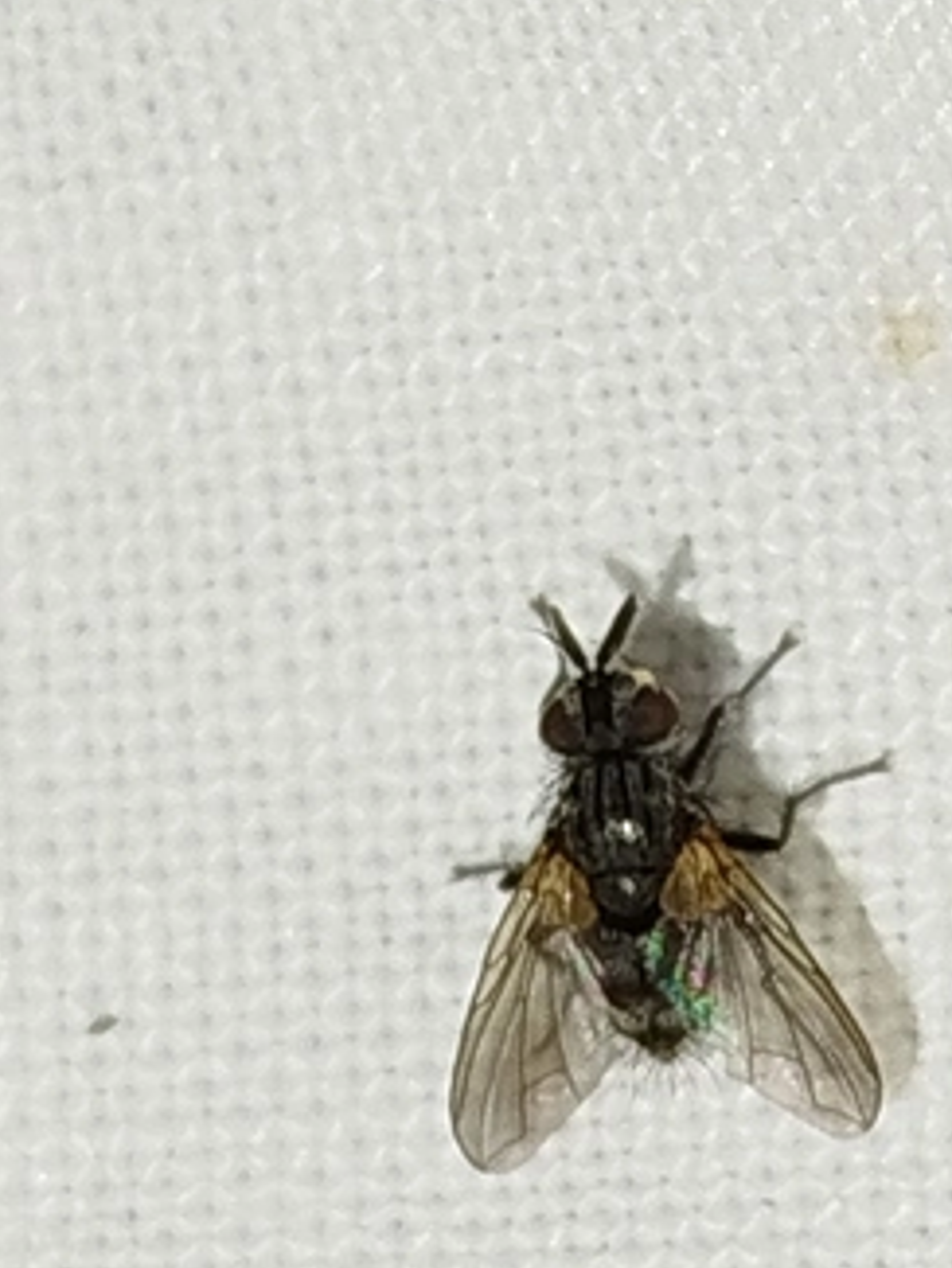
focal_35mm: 203
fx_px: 7439
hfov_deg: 7.3
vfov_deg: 9.7
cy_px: 971
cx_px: 644
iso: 64
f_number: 1.7
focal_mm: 5.31
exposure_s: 1/50
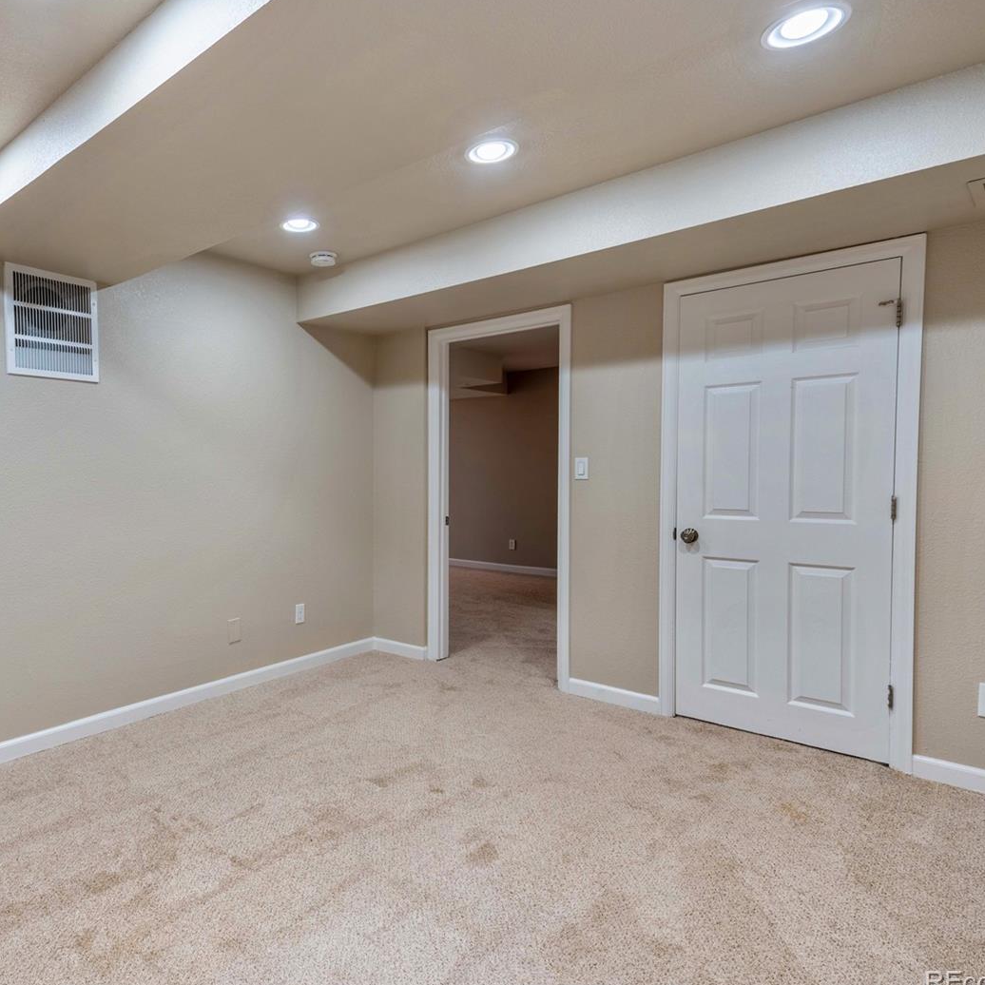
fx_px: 676
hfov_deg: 69.8
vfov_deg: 72.1
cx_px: 319
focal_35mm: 21
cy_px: 494
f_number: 6.3
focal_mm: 16
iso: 500
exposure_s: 1/250
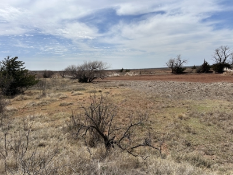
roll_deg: +2.2
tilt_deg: -6.6
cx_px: 116
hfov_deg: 67.3
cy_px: 88
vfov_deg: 53.1
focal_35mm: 26
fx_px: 175
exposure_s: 1/8696
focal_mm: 5.7
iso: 50
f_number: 1.5
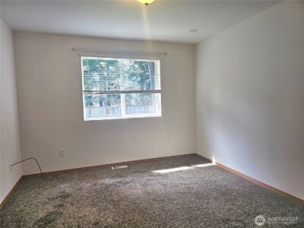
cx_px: 152
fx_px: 202
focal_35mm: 23
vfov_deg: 58.9
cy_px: 114
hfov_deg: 73.9
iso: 80
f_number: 1.7
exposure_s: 1/120
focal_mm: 6.3
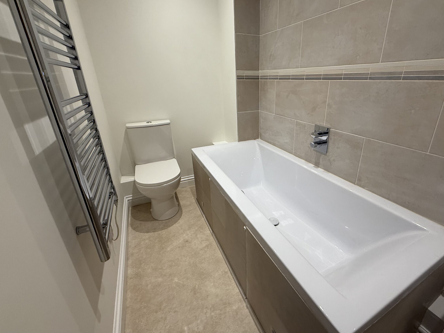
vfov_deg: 78.0
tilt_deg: -19.4
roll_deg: +0.3
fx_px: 205
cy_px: 155
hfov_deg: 93.9
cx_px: 253
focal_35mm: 16
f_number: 2.2
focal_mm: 2.22
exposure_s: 1/100
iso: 160
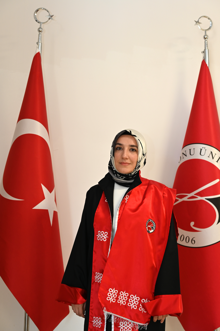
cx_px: 110
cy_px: 166
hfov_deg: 27.0
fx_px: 459
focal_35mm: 50
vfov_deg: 39.6
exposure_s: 1/60
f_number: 4
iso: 500
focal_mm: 50
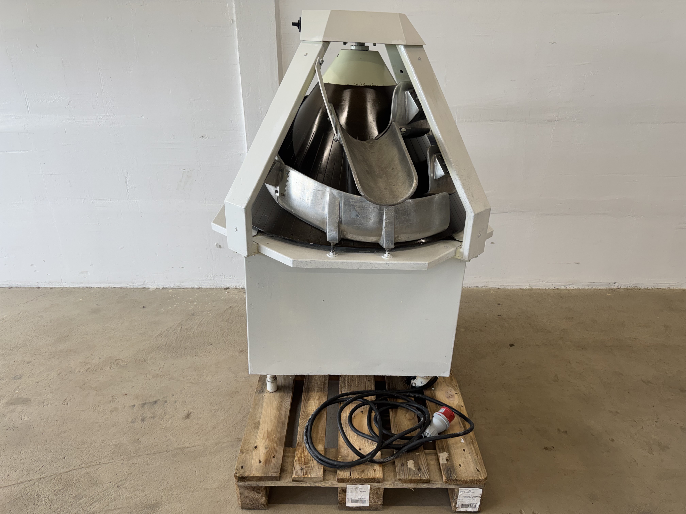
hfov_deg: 71.6
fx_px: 476
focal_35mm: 24
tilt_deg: -23.9
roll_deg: +1.0
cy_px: 257
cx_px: 343
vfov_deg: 56.8
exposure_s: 1/100
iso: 50
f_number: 1.78
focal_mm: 6.76
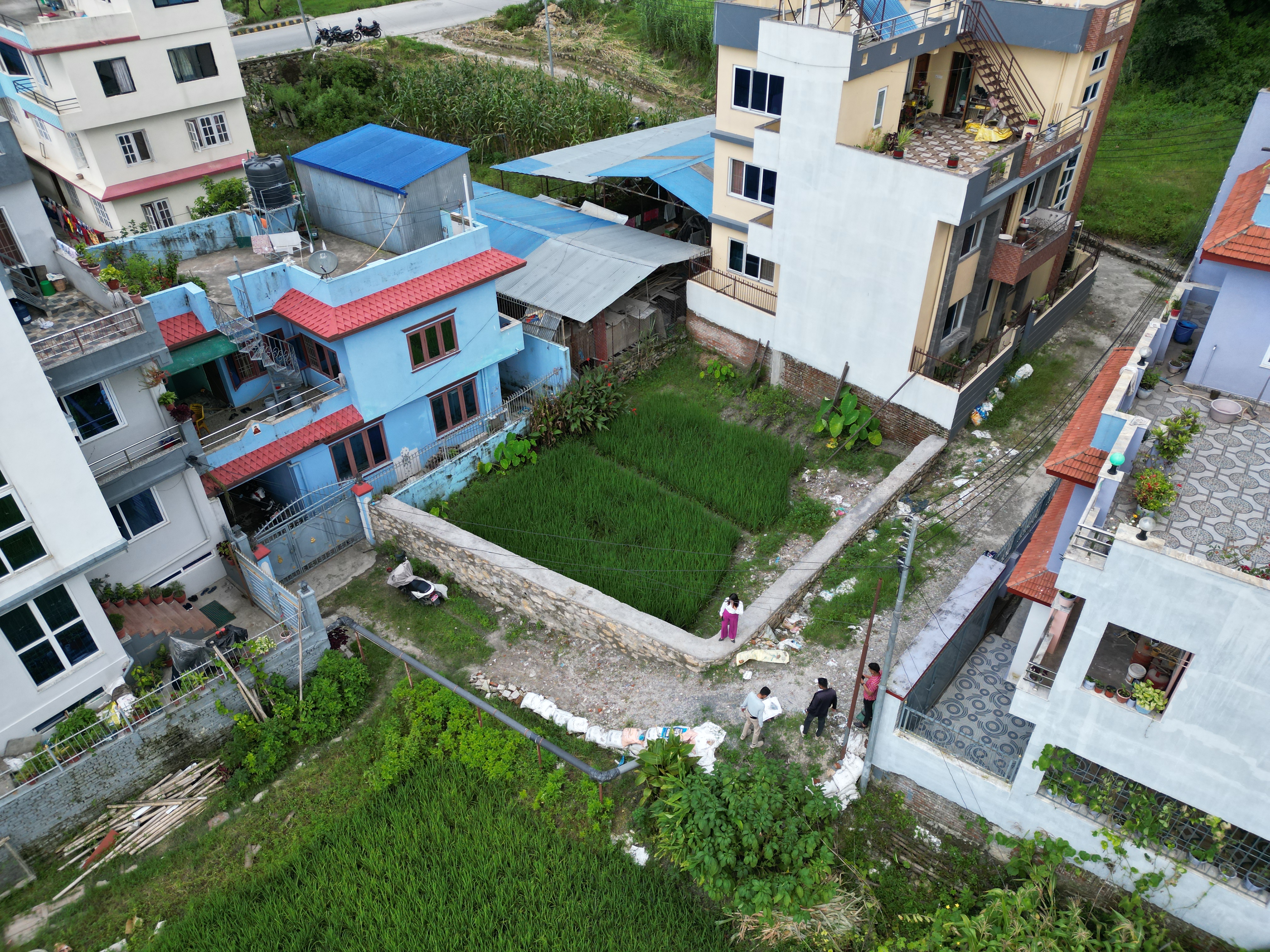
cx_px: 635
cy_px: 476
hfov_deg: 71.6
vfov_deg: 56.8
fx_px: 881
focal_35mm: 24
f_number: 1.7
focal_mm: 6.72
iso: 140
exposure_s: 1/2000
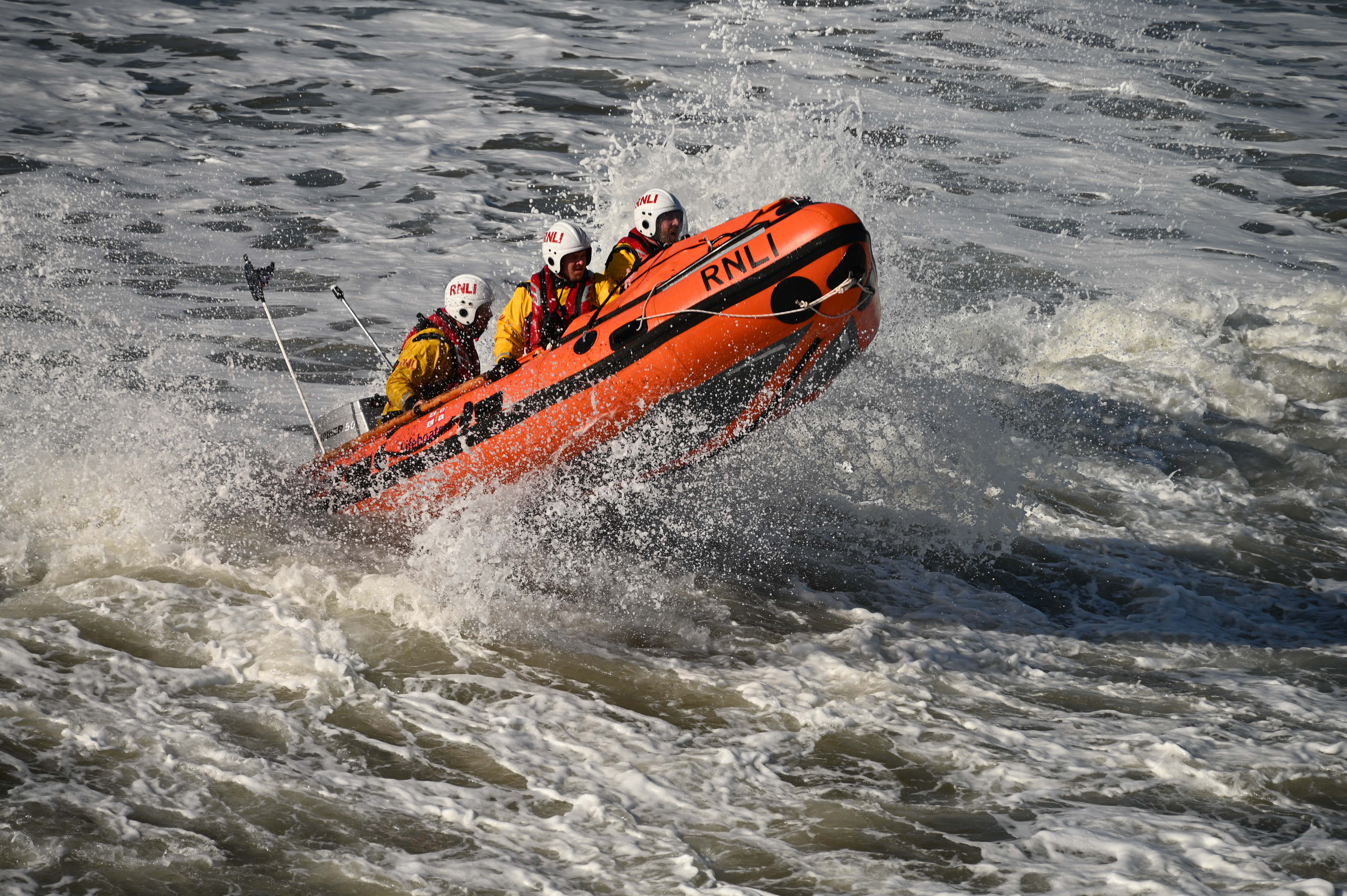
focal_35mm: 200
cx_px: 674
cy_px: 448
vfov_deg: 6.9
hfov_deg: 10.3
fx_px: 7478
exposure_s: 1/800
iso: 100
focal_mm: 200
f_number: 7.1
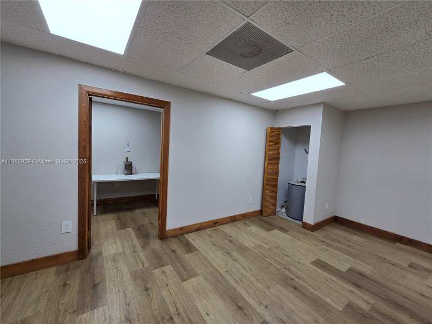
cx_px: 216
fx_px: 162
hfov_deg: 106.2
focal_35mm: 13
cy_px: 162
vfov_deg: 89.9
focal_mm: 2.2
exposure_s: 1/120
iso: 80
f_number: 2.2
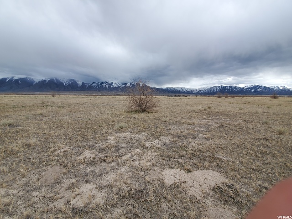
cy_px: 110
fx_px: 110
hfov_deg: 106.2
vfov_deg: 89.9
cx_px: 146
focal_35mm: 13
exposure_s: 1/796
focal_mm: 1.8
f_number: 2.2
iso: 50
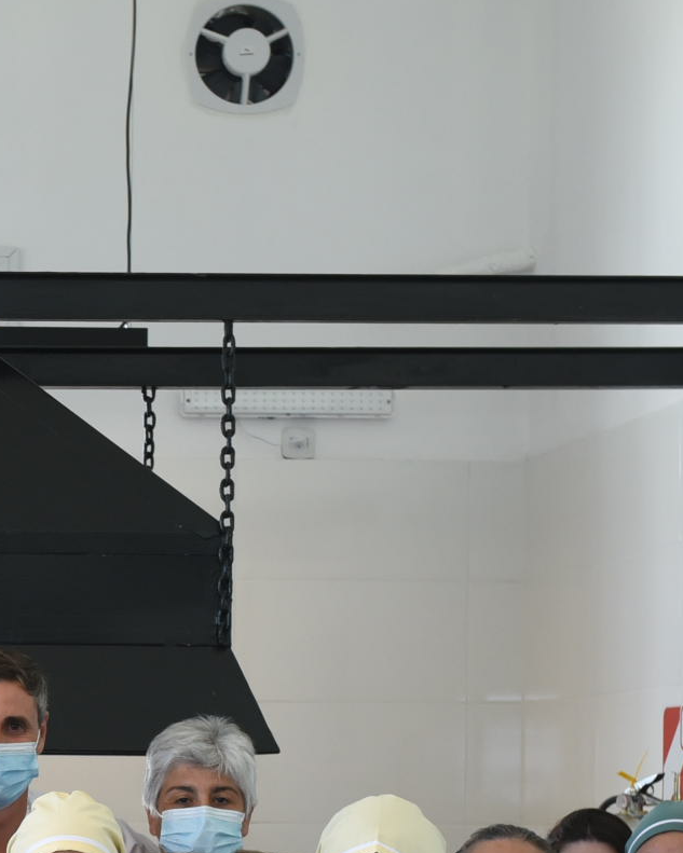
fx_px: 3158
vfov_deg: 15.0
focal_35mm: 125
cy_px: 923
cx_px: -256
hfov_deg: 11.9
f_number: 5
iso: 800
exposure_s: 1/160
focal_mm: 35
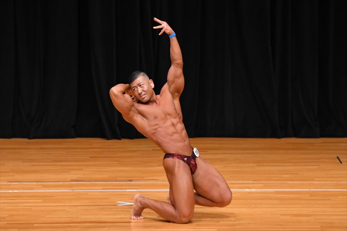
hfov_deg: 7.2
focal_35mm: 285
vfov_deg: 4.8
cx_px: 174
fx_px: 2746
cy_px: 116
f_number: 5.6
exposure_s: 1/400
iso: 3200
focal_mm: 190
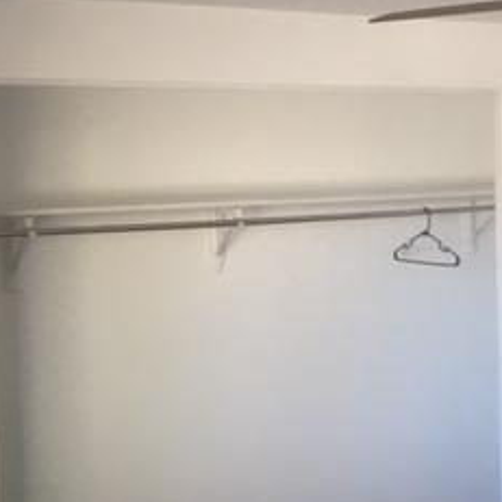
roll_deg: +1.4
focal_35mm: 71
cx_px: 650
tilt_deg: -1.0
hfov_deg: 21.9
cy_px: 183
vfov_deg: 24.2
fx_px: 1165
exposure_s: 1/30
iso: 64
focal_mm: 4.15
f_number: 2.2
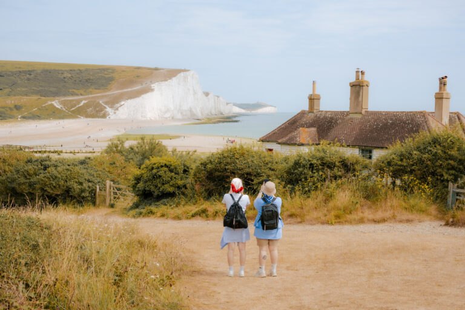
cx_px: 232
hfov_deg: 42.7
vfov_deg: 29.2
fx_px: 594
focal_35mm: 46
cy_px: 155
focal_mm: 46
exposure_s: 1/200
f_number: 11
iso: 110
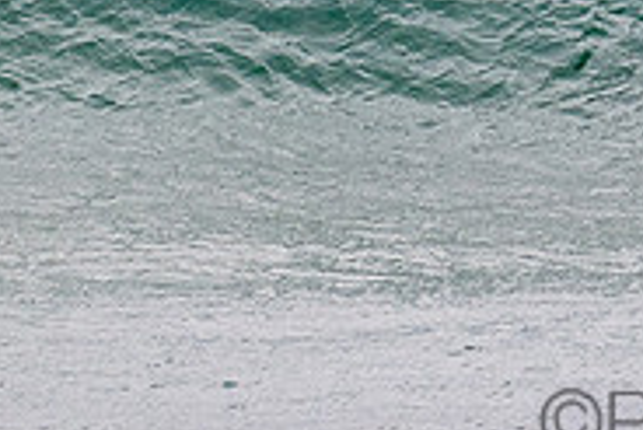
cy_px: -63
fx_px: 53249
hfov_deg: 0.7
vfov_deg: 0.5
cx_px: 998
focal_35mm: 2979
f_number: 11
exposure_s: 1/2000
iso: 1250
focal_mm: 800
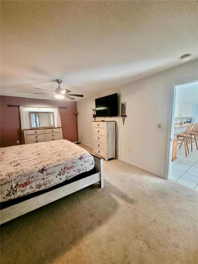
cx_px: 99
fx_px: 99
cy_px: 132
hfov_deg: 89.9
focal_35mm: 13
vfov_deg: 106.2
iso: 640
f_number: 2.2
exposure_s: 1/30
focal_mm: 1.74
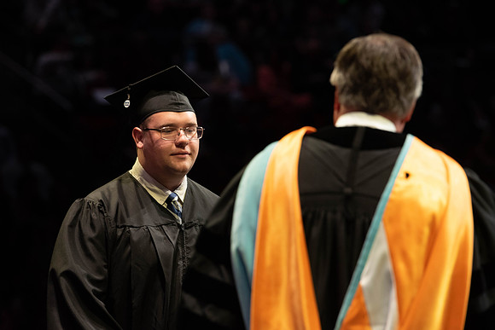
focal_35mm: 204
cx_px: 235
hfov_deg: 10.1
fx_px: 2812
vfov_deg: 6.7
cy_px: 157
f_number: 4.5
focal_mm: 195
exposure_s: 1/320
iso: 1600
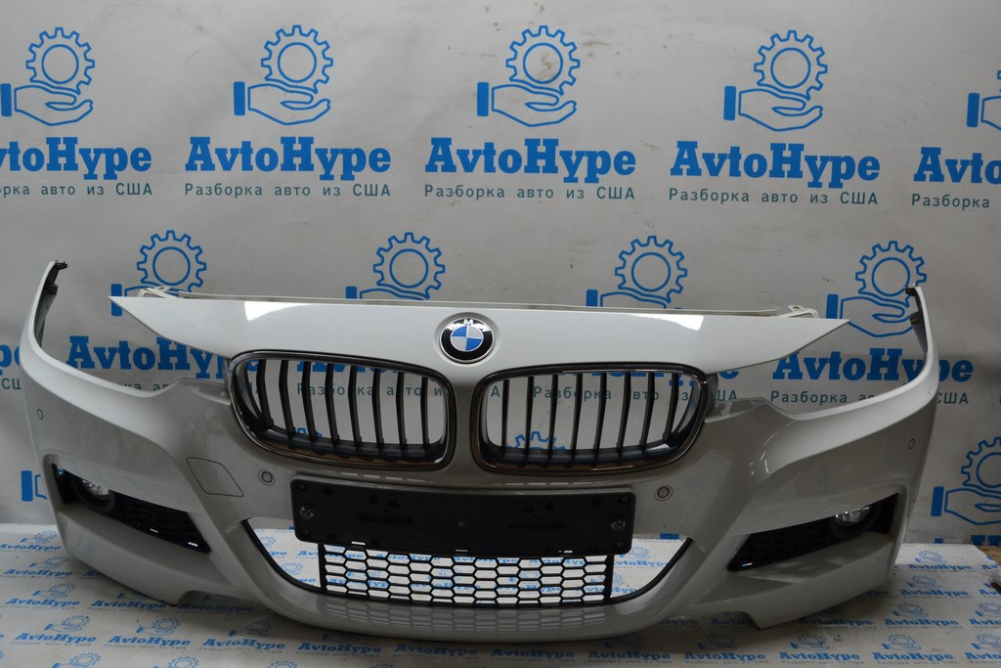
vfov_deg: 40.0
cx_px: 500
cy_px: 334
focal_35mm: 33
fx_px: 918
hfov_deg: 57.2
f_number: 5.6
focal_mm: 22
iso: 400
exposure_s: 1/125
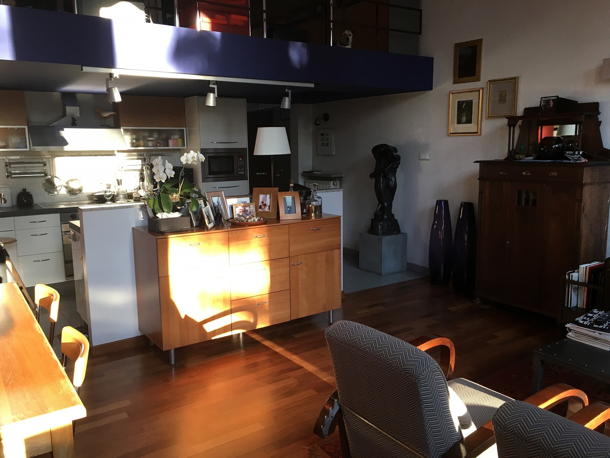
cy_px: 229
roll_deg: +1.0
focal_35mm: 29
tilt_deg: -9.3
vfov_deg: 48.2
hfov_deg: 61.7
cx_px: 305
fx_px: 511
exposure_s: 1/33
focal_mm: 4.15
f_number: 2.2
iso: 50
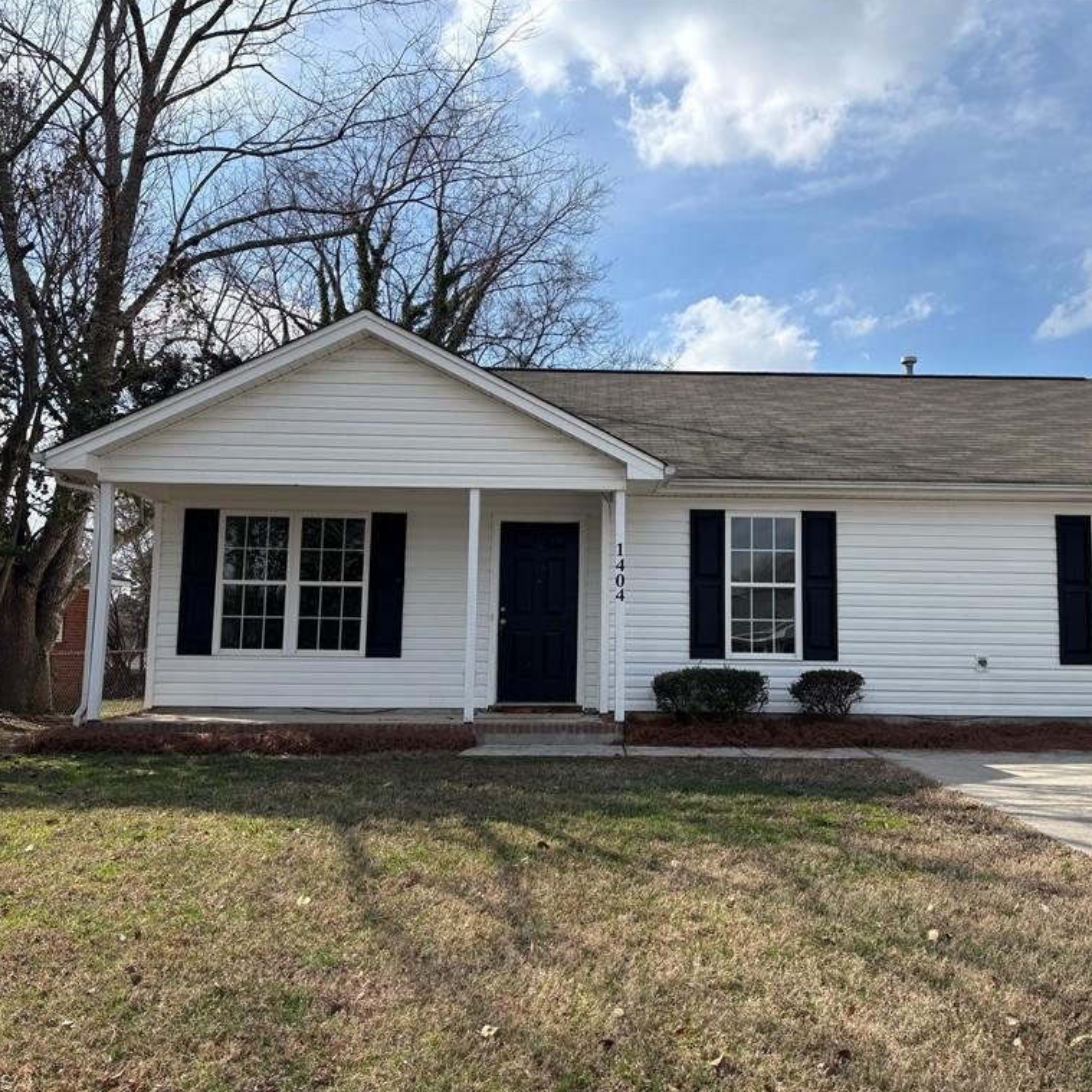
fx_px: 1106
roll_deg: -0.8
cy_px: 544
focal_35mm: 31
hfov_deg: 52.2
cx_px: 646
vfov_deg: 52.5
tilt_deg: +6.9
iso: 50
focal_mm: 5.96
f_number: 1.6
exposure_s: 1/3311
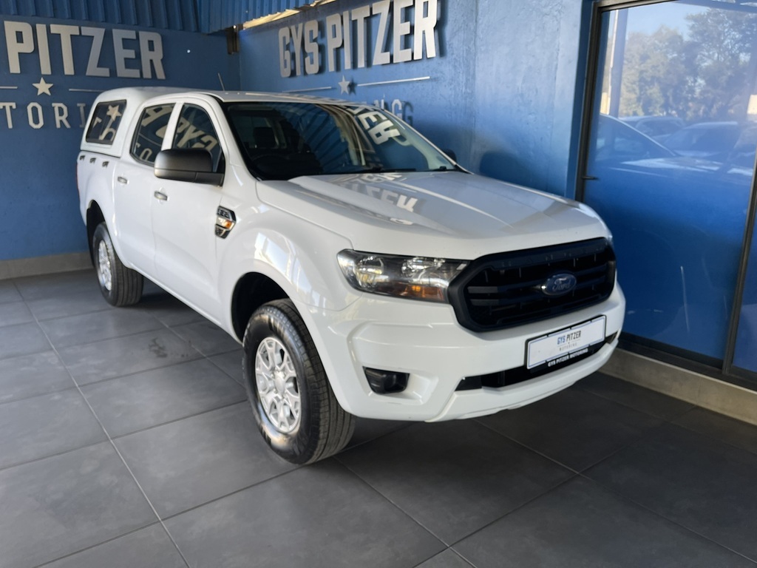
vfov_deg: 54.9
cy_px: 284
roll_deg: +0.0
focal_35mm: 25
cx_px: 378
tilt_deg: -15.5
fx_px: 547
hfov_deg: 69.4
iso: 100
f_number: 1.6
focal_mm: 5.1
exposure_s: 1/121
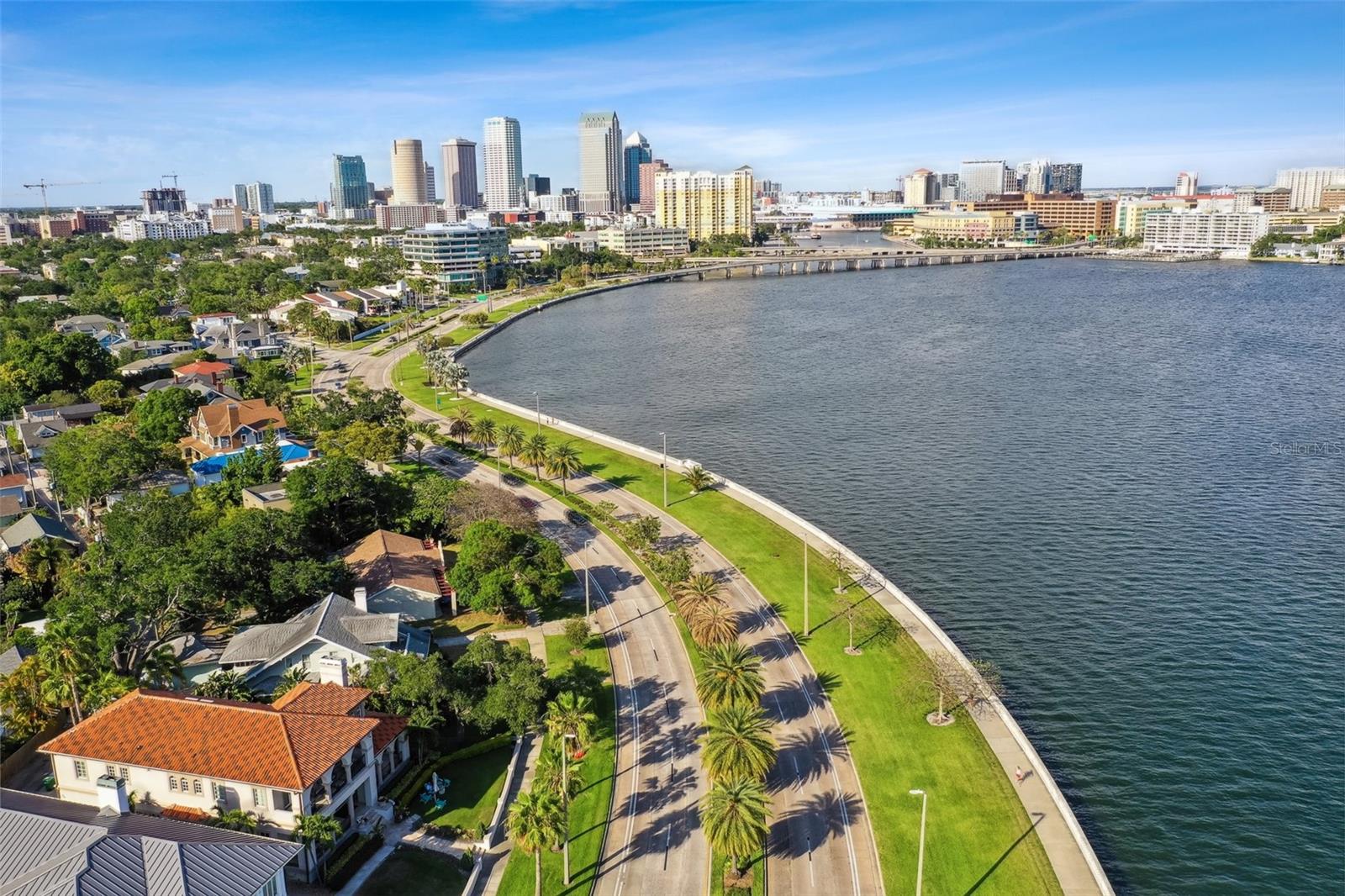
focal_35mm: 28
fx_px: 1046
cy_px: 448
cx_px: 672
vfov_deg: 46.4
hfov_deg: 65.5
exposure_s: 1/400
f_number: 5.6
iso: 100
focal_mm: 10.3
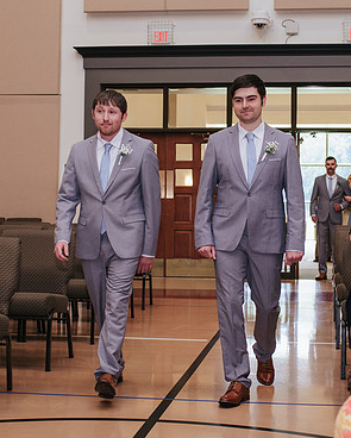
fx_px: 908
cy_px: 174
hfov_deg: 21.8
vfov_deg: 27.1
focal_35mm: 70
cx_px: 212
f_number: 3.2
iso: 720
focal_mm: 35
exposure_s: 1/200
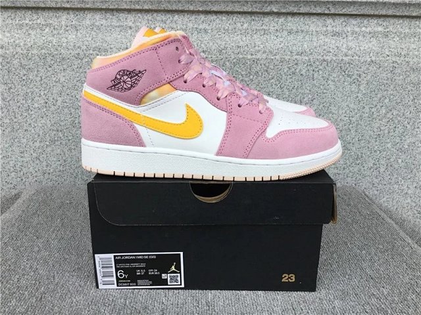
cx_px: 210
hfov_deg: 58.4
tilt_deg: -16.6
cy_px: 158
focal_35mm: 31
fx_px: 377
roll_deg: -0.9
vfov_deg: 45.4
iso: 25
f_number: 2.4
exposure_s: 1/318
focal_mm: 3.3
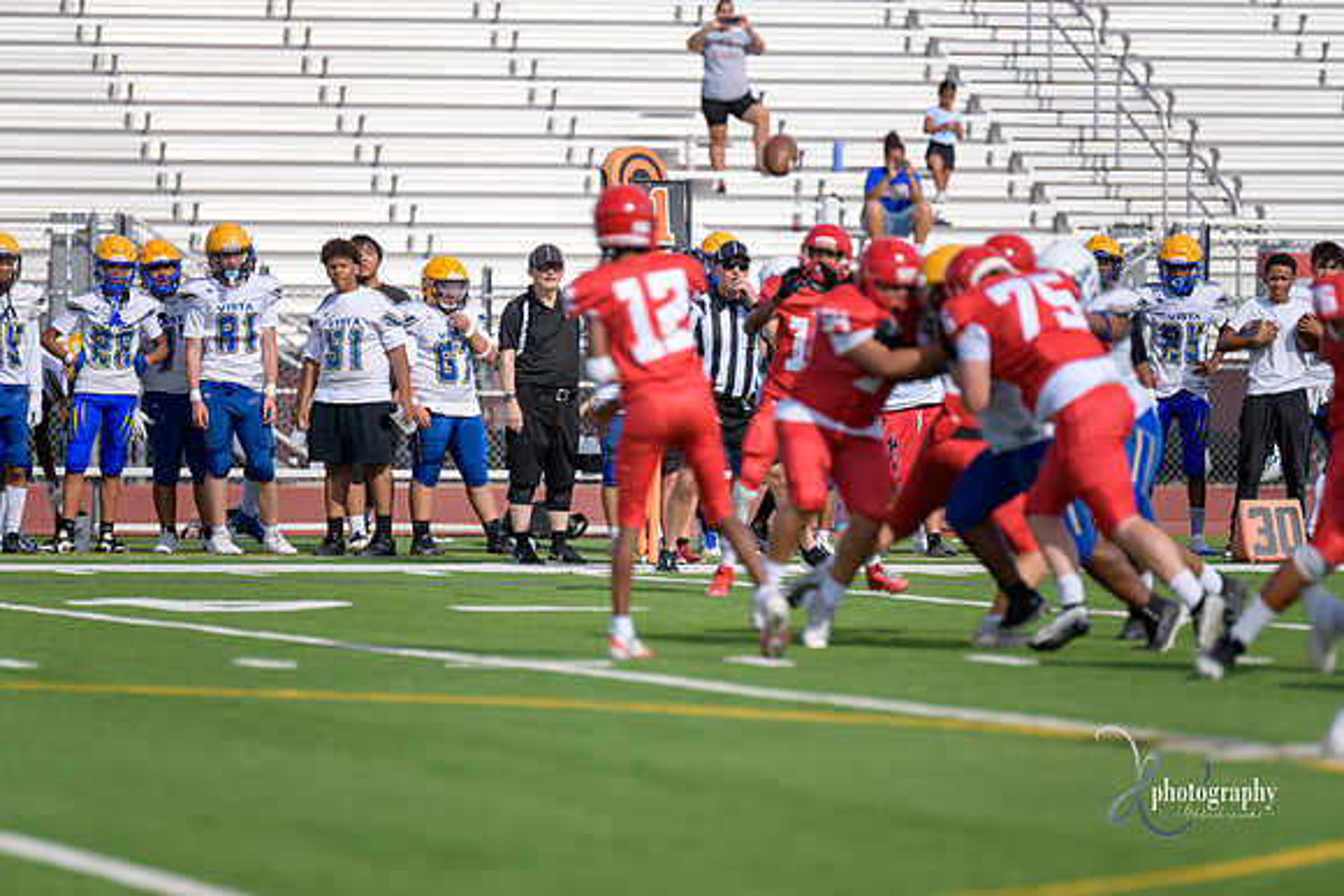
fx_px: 11202
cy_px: 448
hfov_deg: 6.9
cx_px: 672
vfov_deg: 4.6
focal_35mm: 300
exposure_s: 1/3200
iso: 200
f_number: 2.8
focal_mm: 300
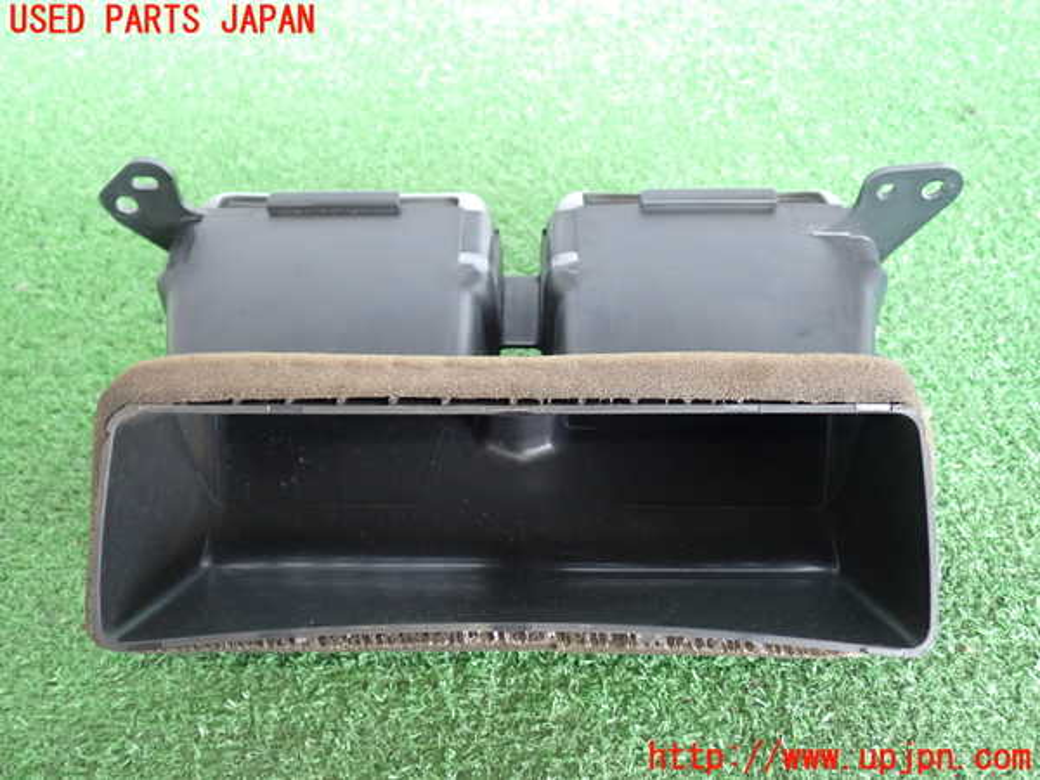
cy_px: 390
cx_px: 520
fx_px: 961
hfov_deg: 56.8
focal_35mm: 32
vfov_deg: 44.2
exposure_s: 1/30
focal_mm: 5.79
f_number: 2.4
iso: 320
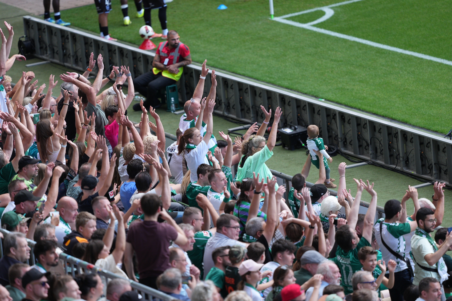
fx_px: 3766
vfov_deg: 4.6
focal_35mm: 300
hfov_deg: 6.9
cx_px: 226
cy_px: 150
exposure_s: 1/1600
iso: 1250
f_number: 3.2
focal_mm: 300
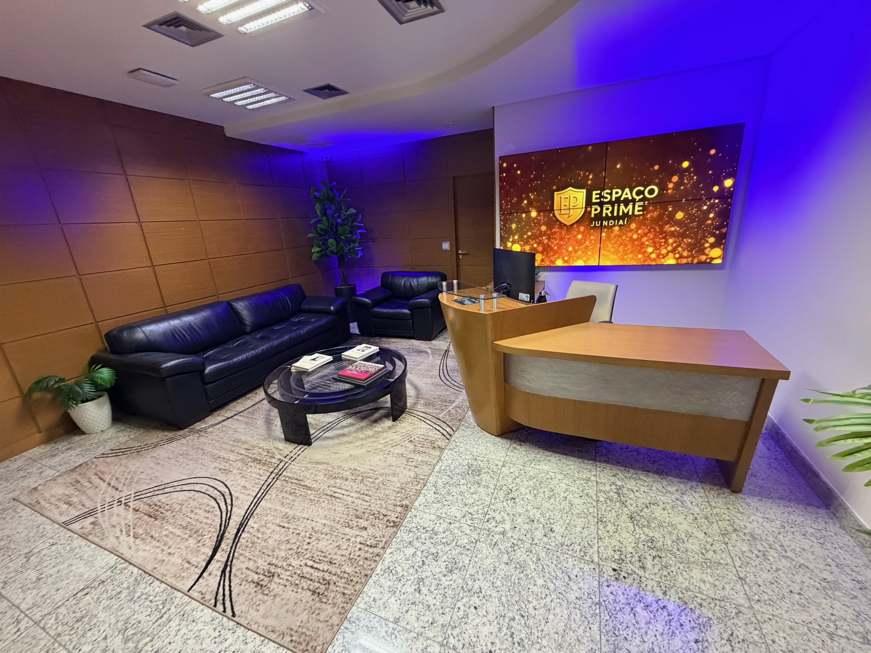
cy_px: 326
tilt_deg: -17.2
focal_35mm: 14
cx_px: 436
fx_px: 352
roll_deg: +4.3
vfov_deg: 85.7
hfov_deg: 102.1
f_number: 2.2
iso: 640
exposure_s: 1/60
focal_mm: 2.22
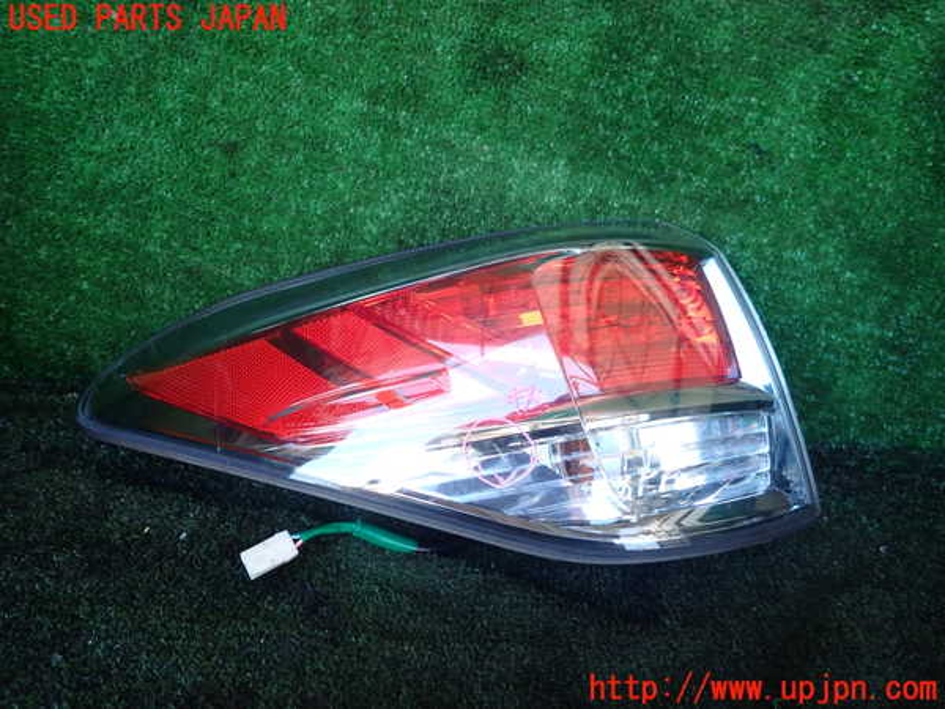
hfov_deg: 69.4
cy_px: 354
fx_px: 682
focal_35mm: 25
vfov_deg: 54.9
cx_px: 472
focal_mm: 4.5
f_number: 2
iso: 125
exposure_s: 1/60
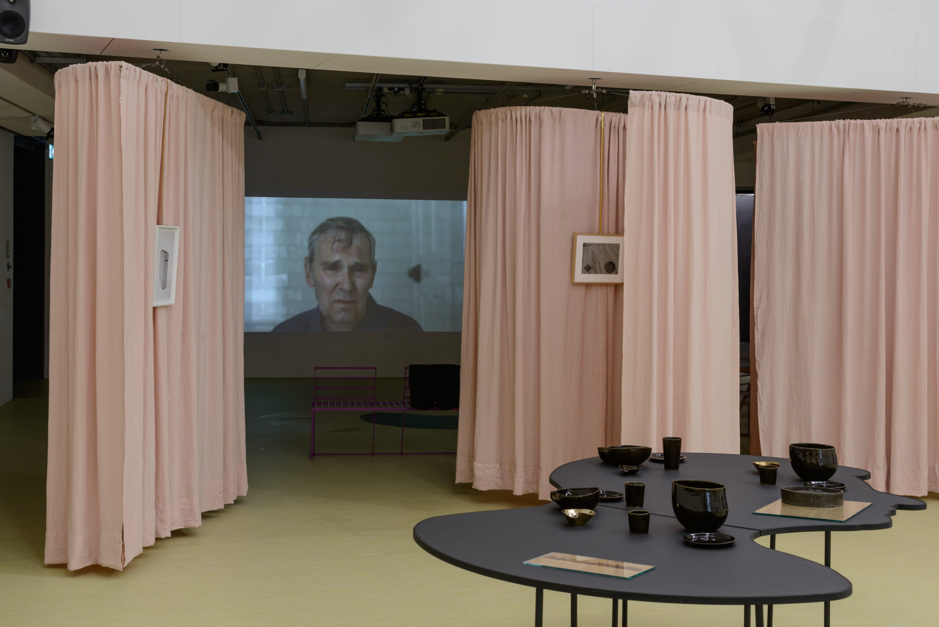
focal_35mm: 48
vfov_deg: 28.1
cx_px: 470
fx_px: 1252
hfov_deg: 41.1
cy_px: 314
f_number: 11
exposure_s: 1/8
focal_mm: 48
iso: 200
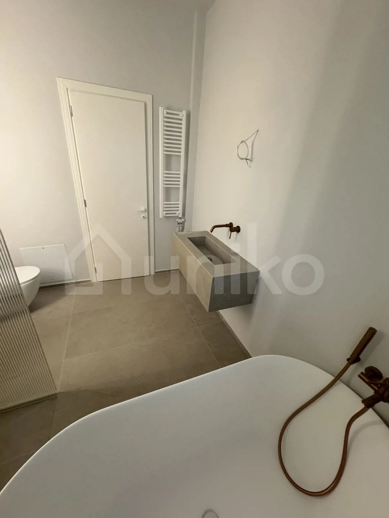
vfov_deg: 102.1
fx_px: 210
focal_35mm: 14
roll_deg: -4.0
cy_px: 259
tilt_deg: -23.5
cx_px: 194
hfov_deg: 85.7
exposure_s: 1/50
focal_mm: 2.22
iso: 320
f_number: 2.2
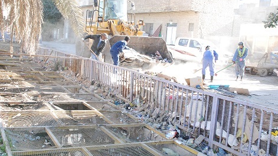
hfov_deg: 48.4
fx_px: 310
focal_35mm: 42
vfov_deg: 28.4
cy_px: 80
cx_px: 138
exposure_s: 1/320
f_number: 9
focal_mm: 26
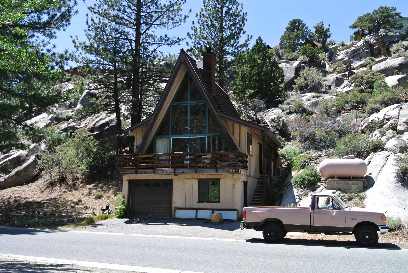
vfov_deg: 37.9
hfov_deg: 54.4
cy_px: 136
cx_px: 204
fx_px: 397
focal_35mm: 35
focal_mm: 13
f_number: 5.6
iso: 100
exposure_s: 1/250
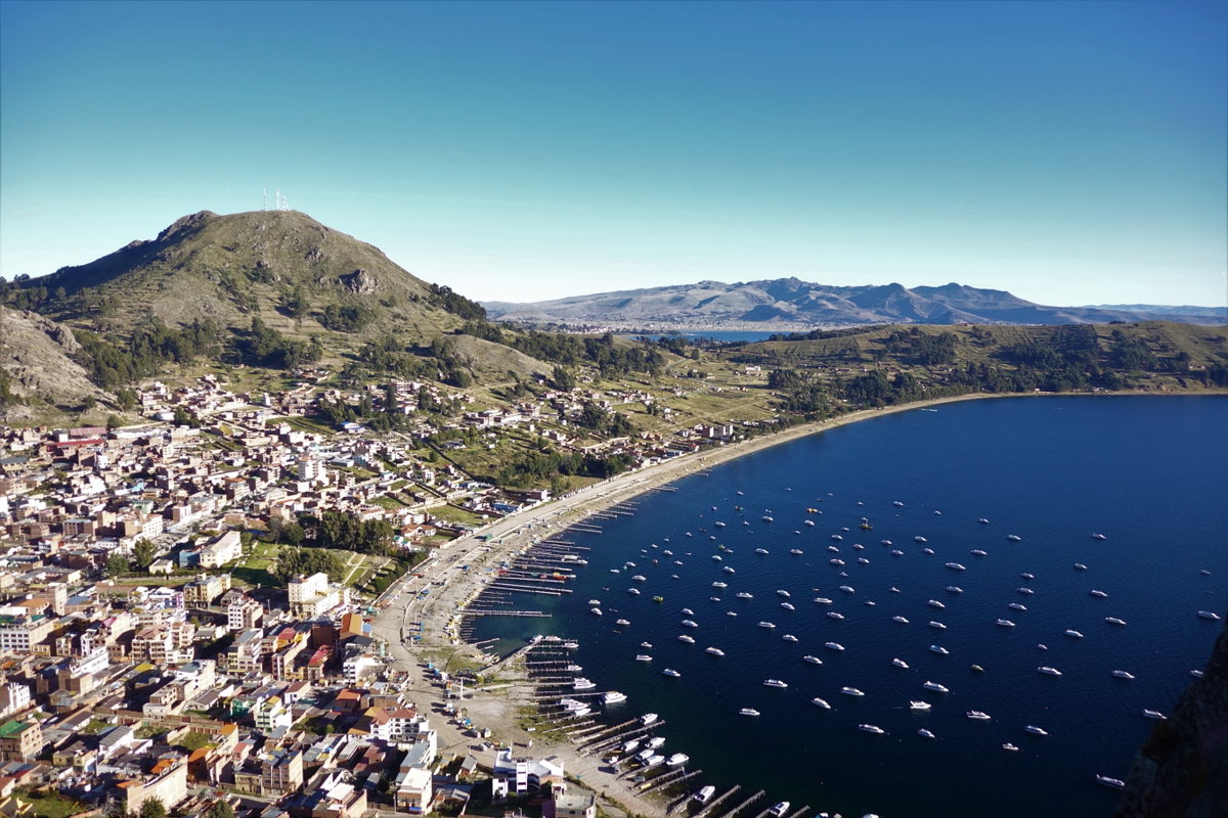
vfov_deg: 53.1
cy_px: 409
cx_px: 614
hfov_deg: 73.7
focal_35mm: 24
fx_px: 819
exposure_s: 1/160
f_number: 5.6
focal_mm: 8.8
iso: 125
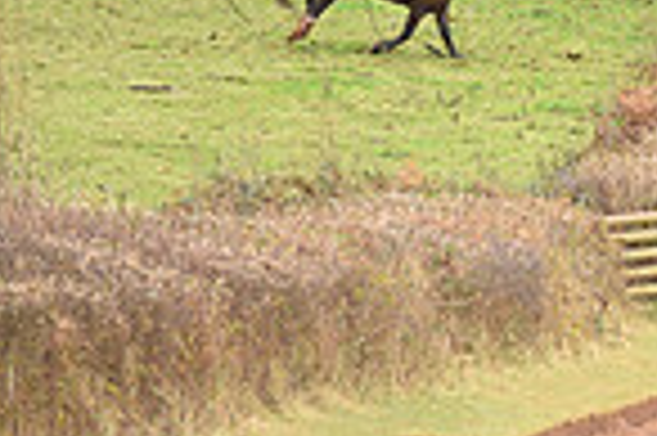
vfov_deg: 1.7
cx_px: 1282
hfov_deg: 2.6
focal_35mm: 794
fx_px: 14474
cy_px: 58
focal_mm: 200
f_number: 3.5
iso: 1400
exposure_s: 1/1000
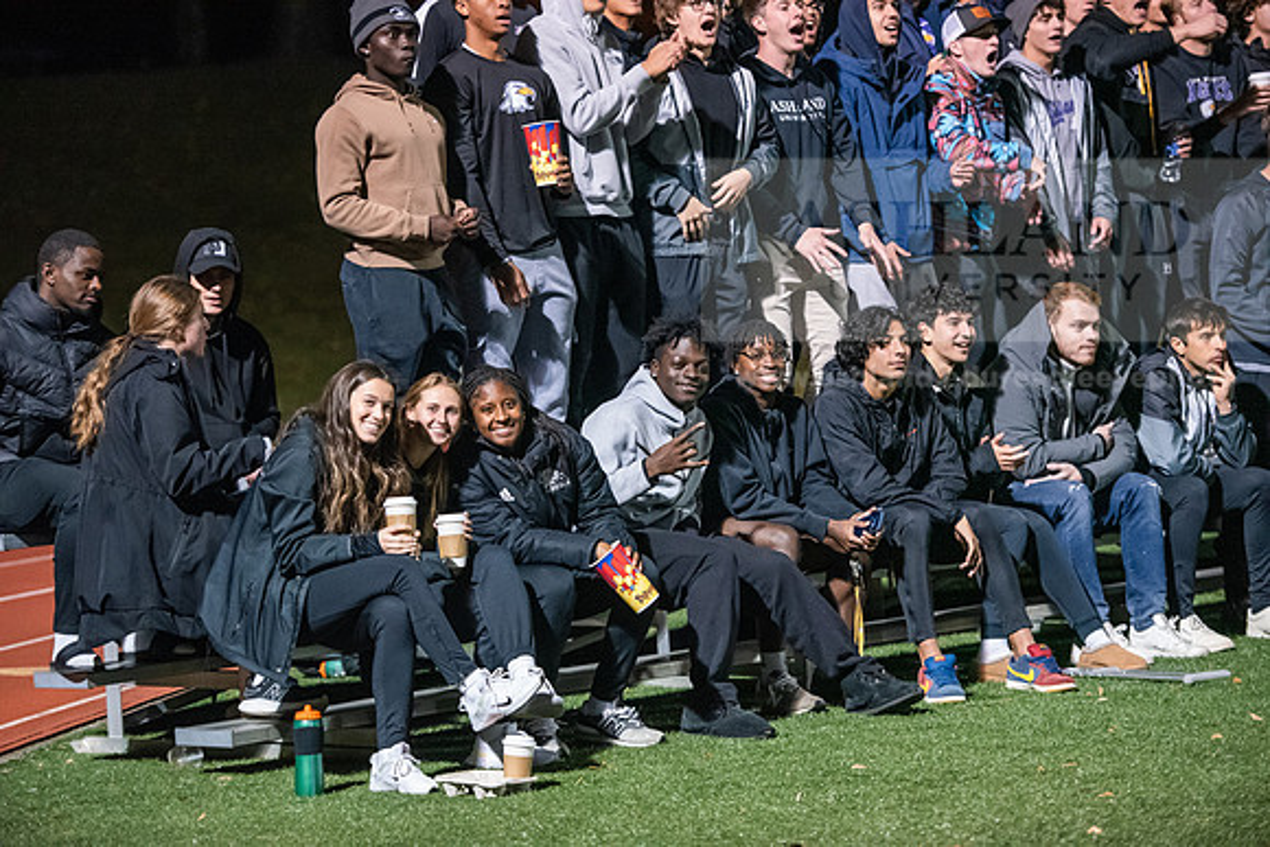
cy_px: 424
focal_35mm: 120
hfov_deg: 17.1
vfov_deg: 11.4
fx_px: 4234
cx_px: 635
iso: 8000
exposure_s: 1/400
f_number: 2.8
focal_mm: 120
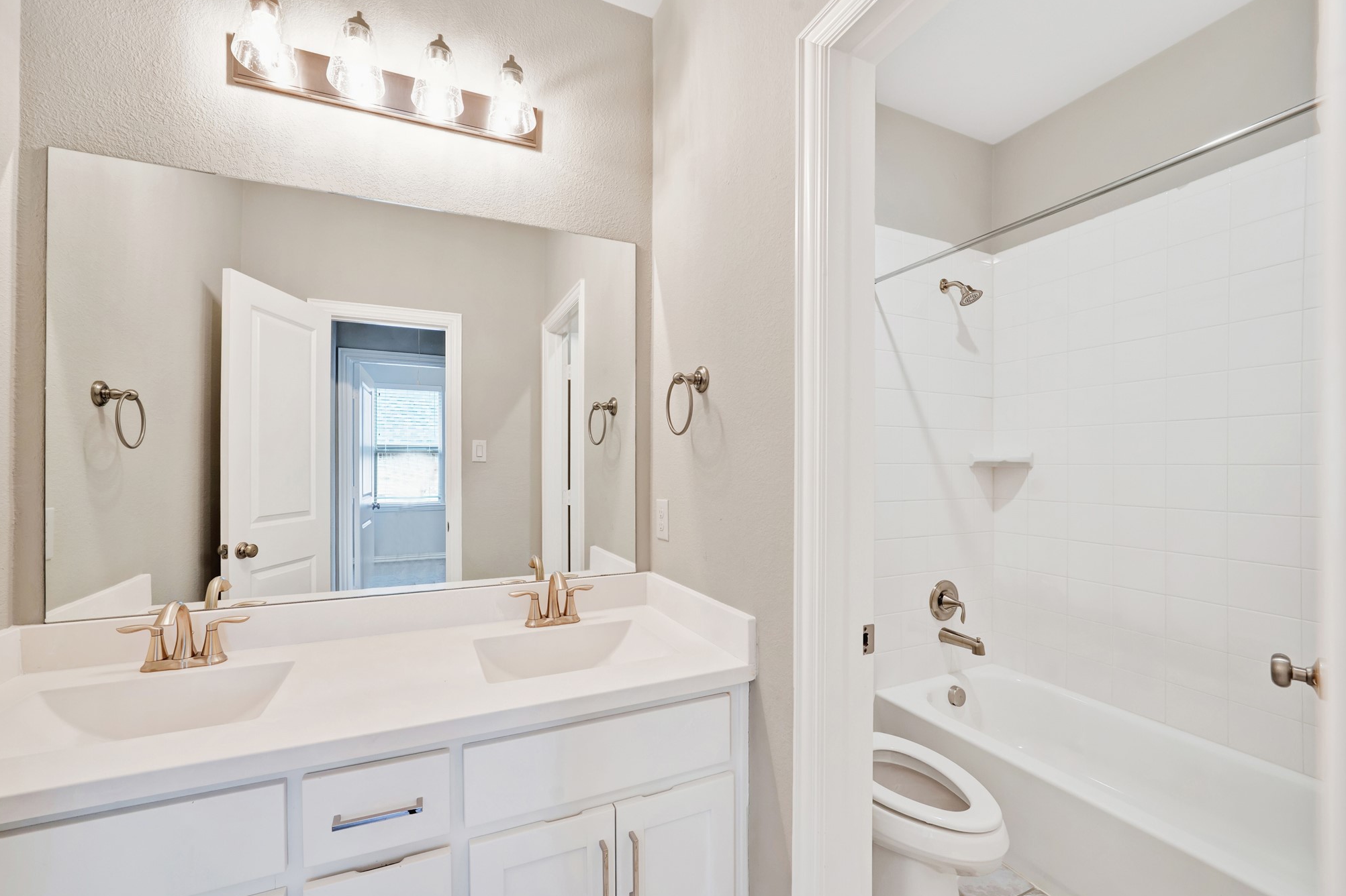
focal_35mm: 13
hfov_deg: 108.2
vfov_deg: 85.3
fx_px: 486
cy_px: 477
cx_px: 635
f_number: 9
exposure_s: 1/4
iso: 250
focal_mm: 12
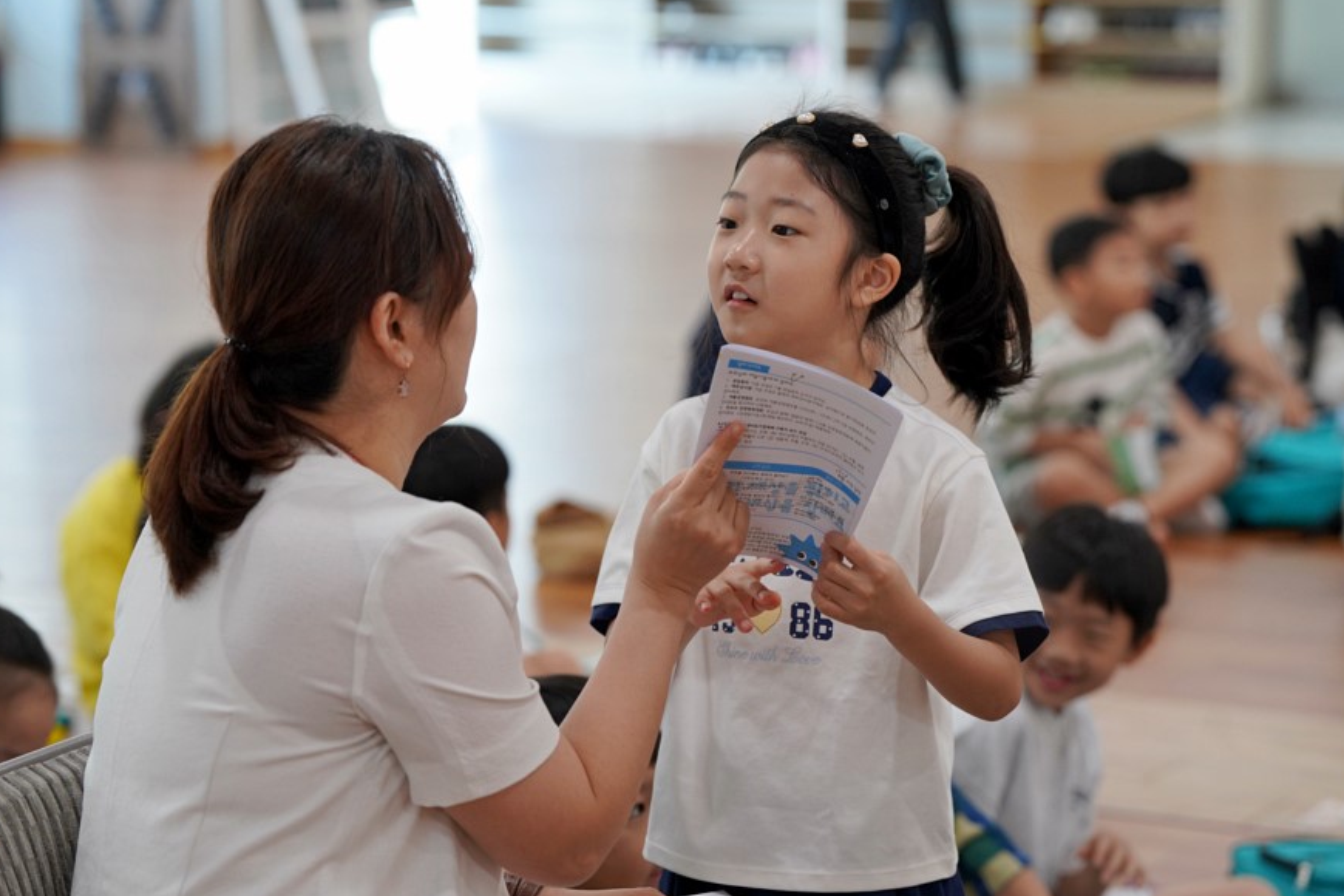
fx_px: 4517
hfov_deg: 16.9
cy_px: 445
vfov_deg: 11.3
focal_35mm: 121
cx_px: 677
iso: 1250
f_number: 4
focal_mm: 117
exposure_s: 1/160
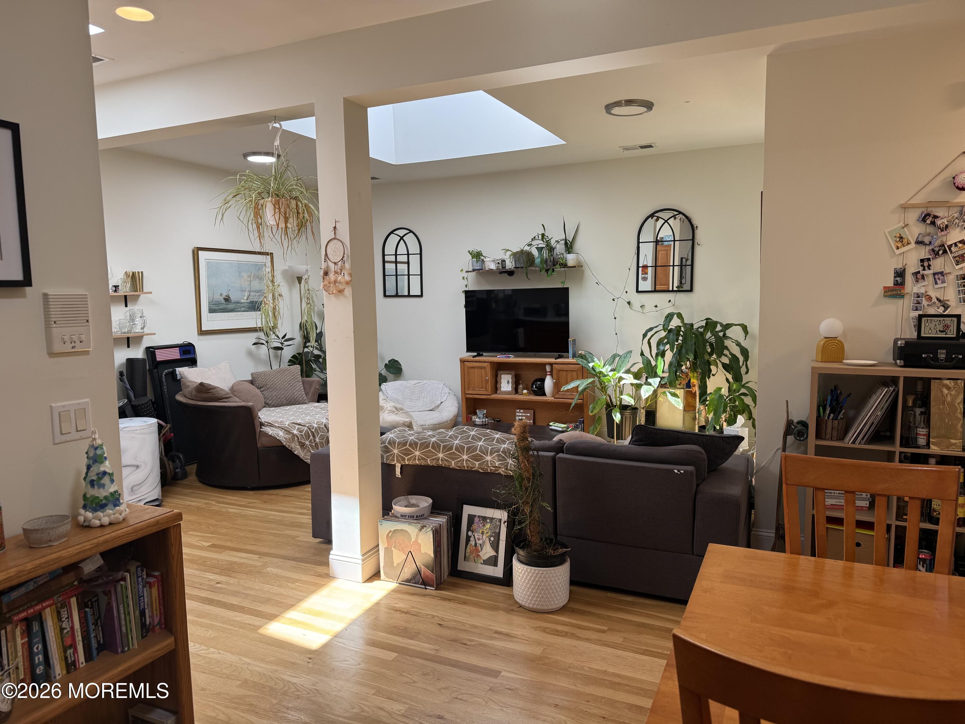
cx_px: 482
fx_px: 669
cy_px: 362
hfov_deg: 71.6
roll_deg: +0.5
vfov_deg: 56.8
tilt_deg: -4.7
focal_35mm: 24
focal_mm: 6.76
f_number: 1.78
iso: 80
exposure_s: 1/121
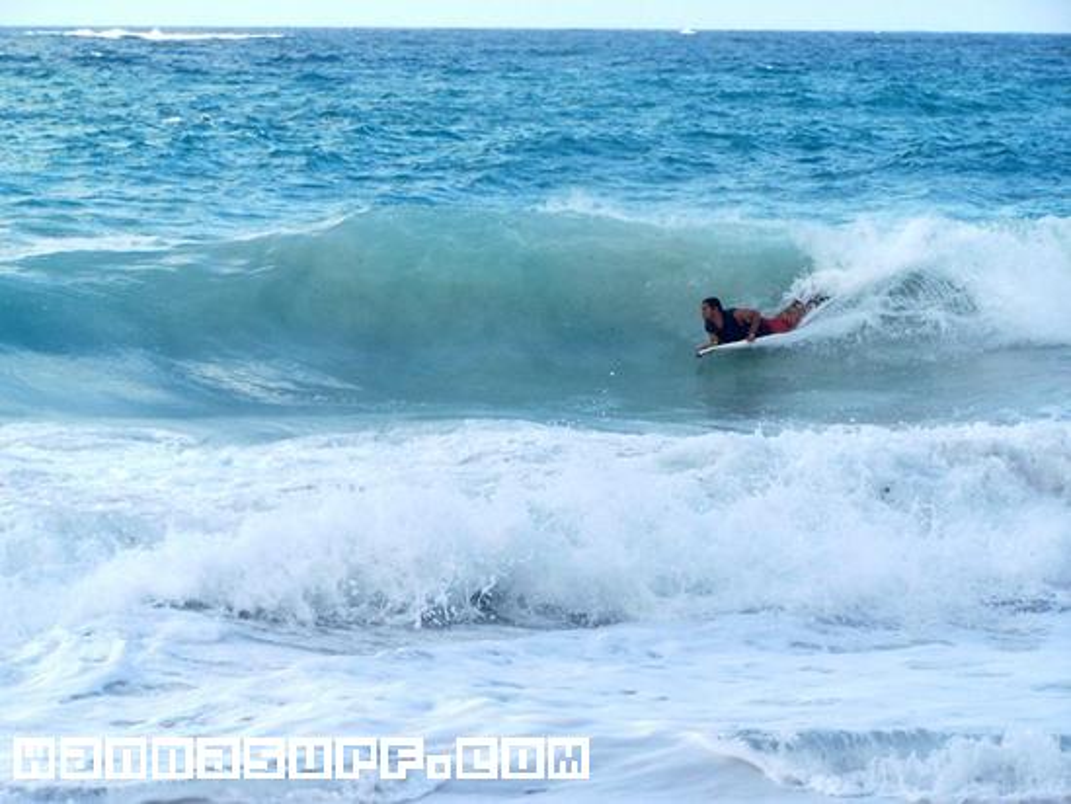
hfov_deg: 15.4
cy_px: 402
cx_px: 536
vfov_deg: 11.6
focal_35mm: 128
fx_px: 3961
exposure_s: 1/640
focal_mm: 21.2
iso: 80
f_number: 3.2
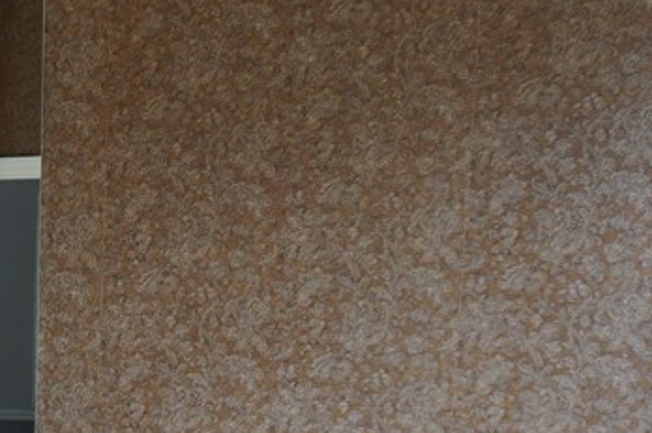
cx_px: -194
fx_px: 1356
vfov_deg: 17.2
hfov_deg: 23.8
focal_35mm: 75
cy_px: 532
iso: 250
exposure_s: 1/60
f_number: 4
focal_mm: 16
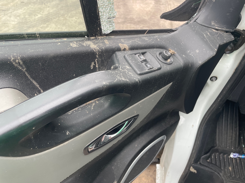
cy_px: 92
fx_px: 184
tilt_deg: -46.3
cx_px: 122
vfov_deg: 53.1
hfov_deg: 67.3
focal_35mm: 26
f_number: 1.6
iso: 64
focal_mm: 4.2
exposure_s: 1/121
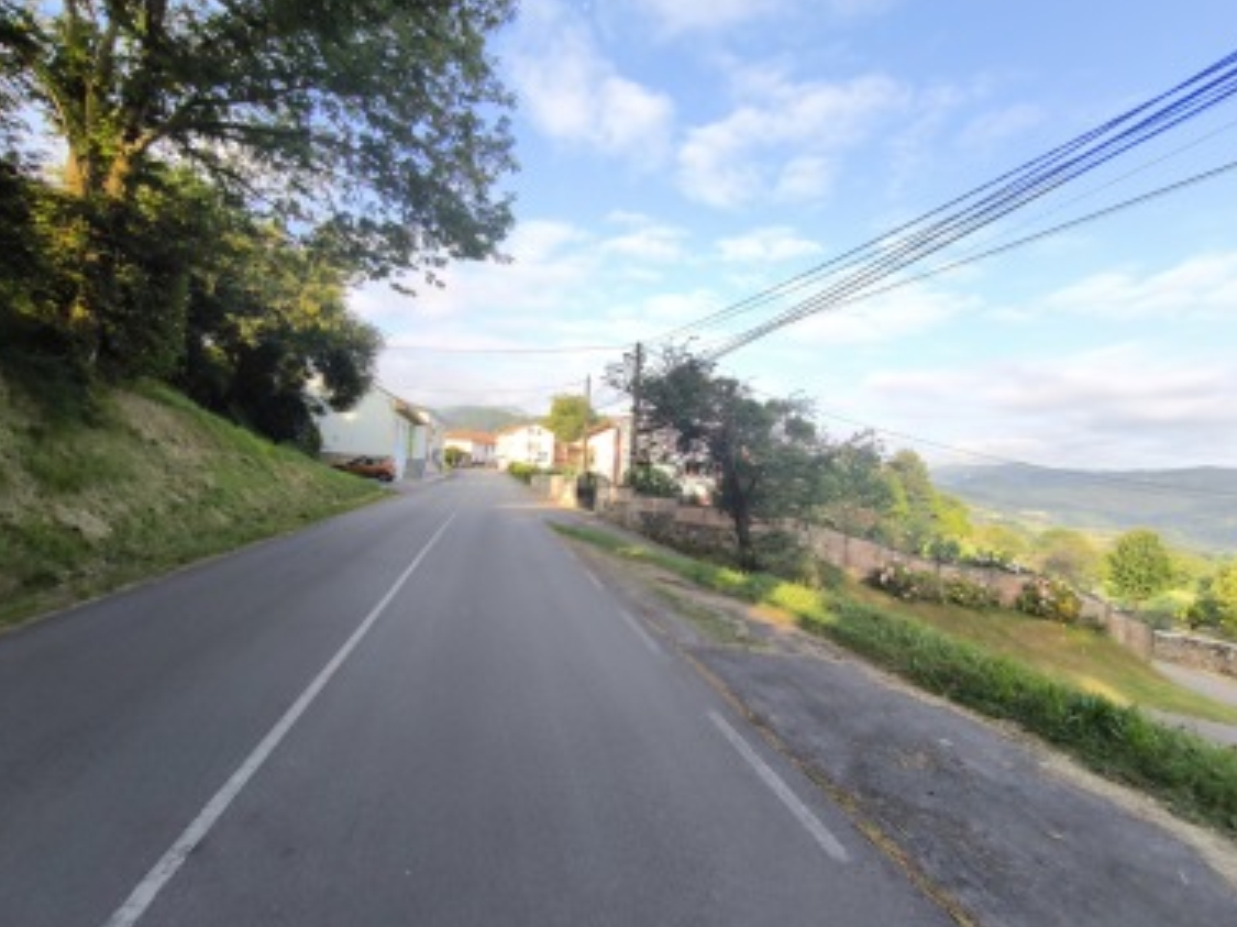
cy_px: 472
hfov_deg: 94.5
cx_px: 617
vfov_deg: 78.1
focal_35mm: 16
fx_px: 572
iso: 50
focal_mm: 1.91
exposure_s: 1/307
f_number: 2.2
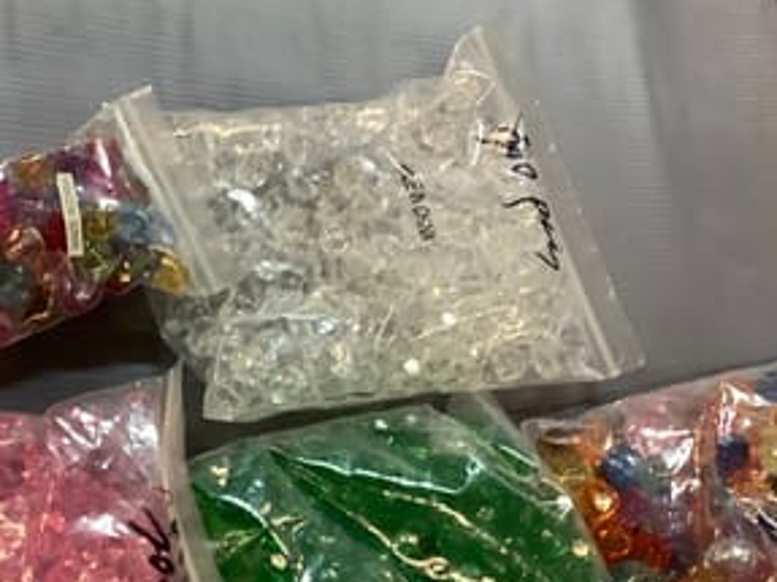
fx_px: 1212
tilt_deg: -64.4
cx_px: 244
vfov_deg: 26.8
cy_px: 413
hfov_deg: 35.1
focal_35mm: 54
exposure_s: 1/33
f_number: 2.4
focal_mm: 3.3
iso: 250
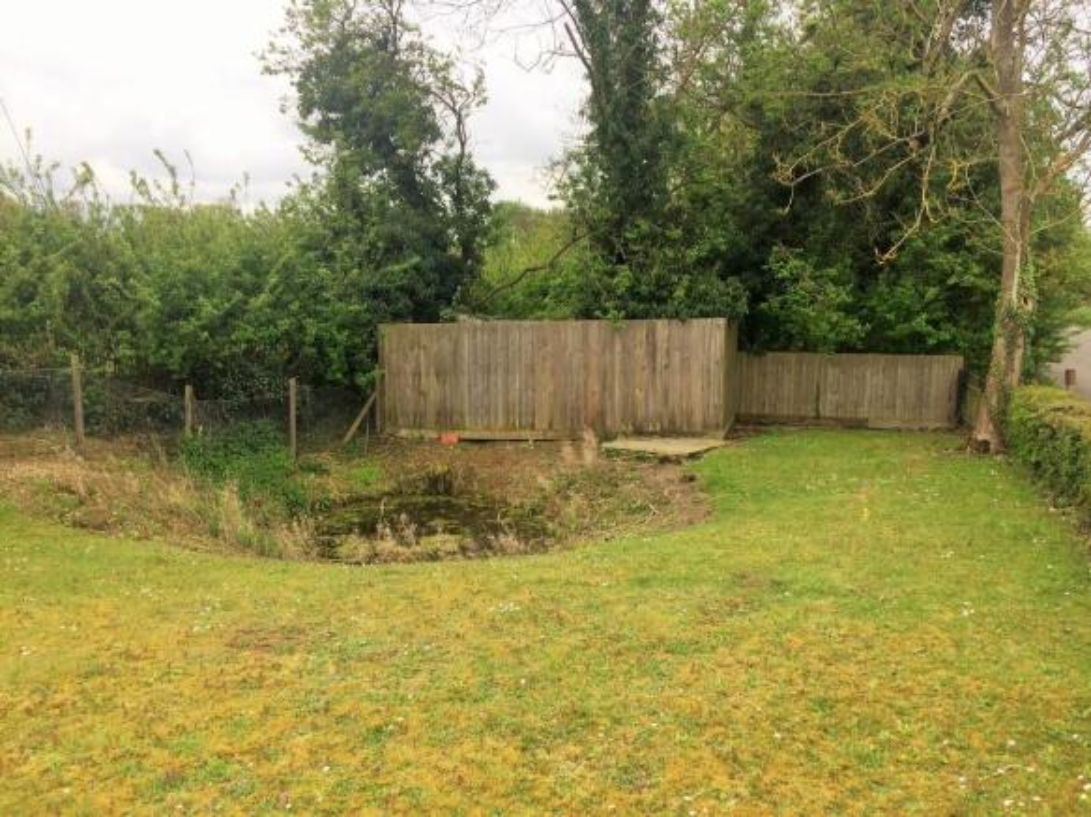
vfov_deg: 48.2
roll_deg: +0.5
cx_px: 546
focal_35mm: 29
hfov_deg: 61.7
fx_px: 914
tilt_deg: -8.0
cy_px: 408
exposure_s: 1/1080
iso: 32
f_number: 2.2
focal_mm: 4.15
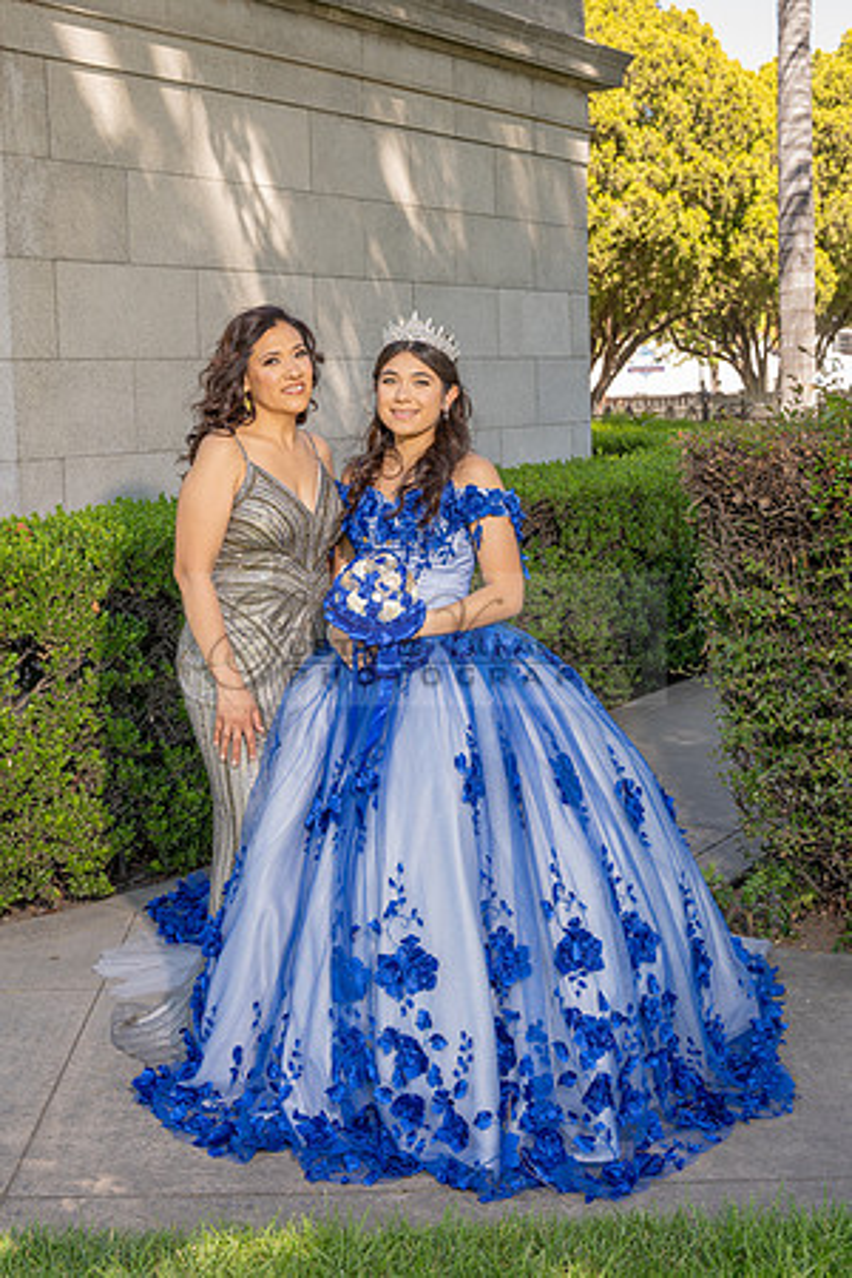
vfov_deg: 39.0
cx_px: 393
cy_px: 606
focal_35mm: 51
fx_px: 1803
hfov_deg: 26.6
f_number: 4.5
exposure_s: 1/125
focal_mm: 32.2
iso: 64
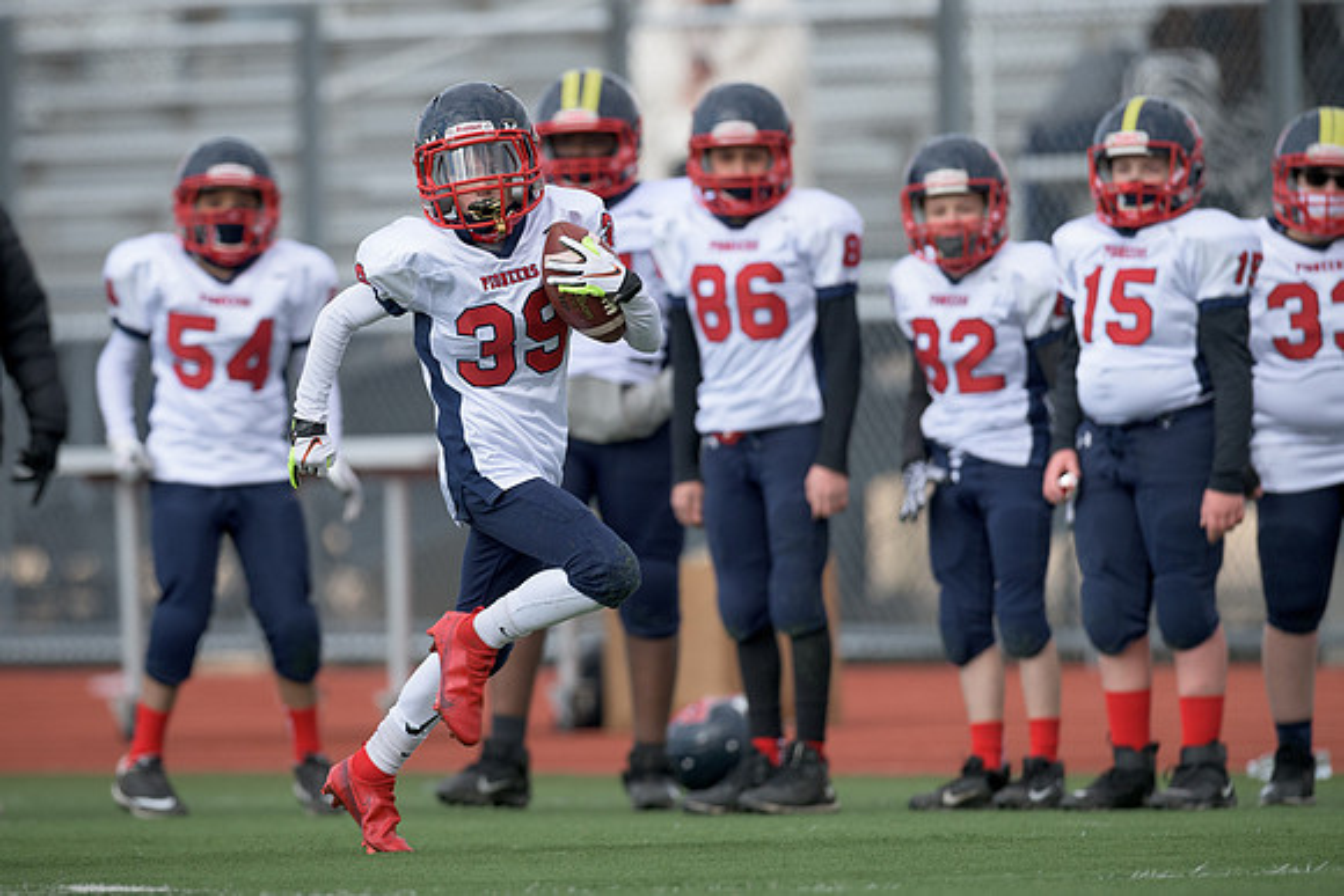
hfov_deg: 2.9
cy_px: 475
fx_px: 26689
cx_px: 422
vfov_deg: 1.9
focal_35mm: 715
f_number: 4
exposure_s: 1/2000
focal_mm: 500
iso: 500
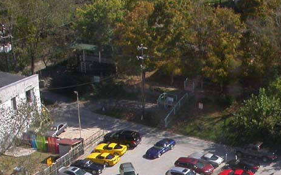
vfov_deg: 14.1
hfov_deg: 22.7
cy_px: 203
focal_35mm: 90
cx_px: 224
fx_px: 689
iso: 100
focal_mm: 7.85
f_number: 6.7
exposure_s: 1/269
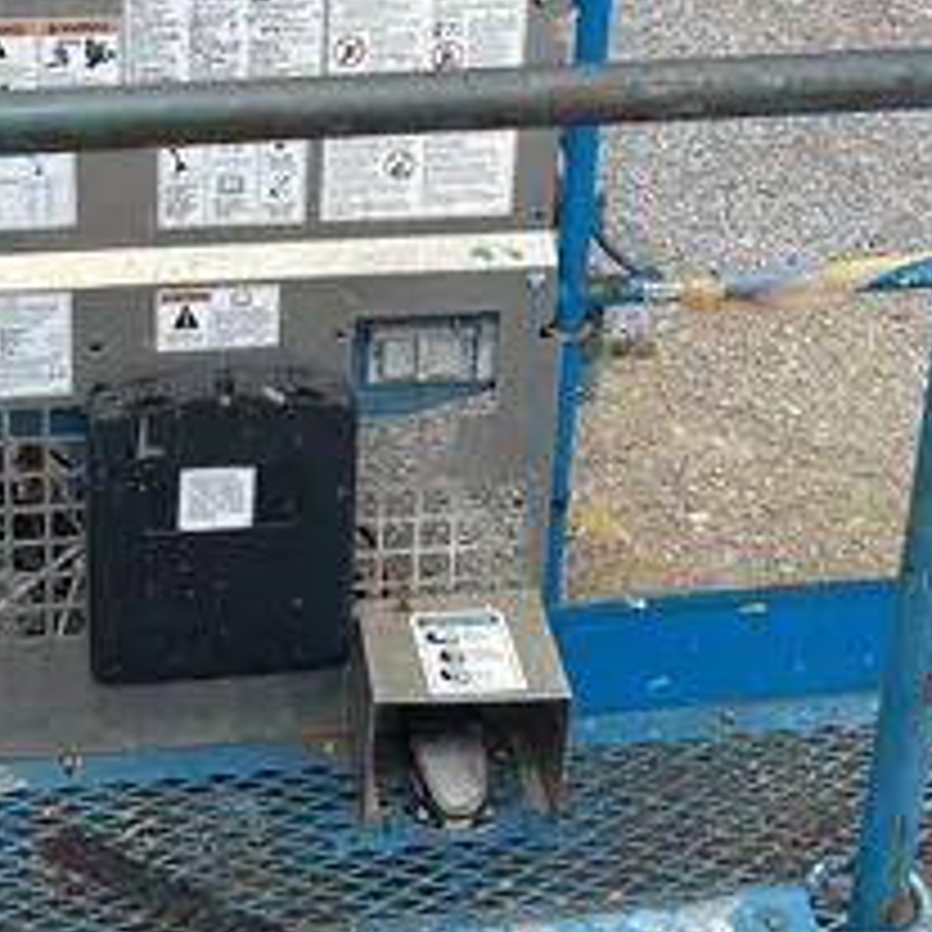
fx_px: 1858
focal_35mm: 61
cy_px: 88
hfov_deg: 27.8
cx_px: 243
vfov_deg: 27.1
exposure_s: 1/2994
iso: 50
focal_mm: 5.7
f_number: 1.5
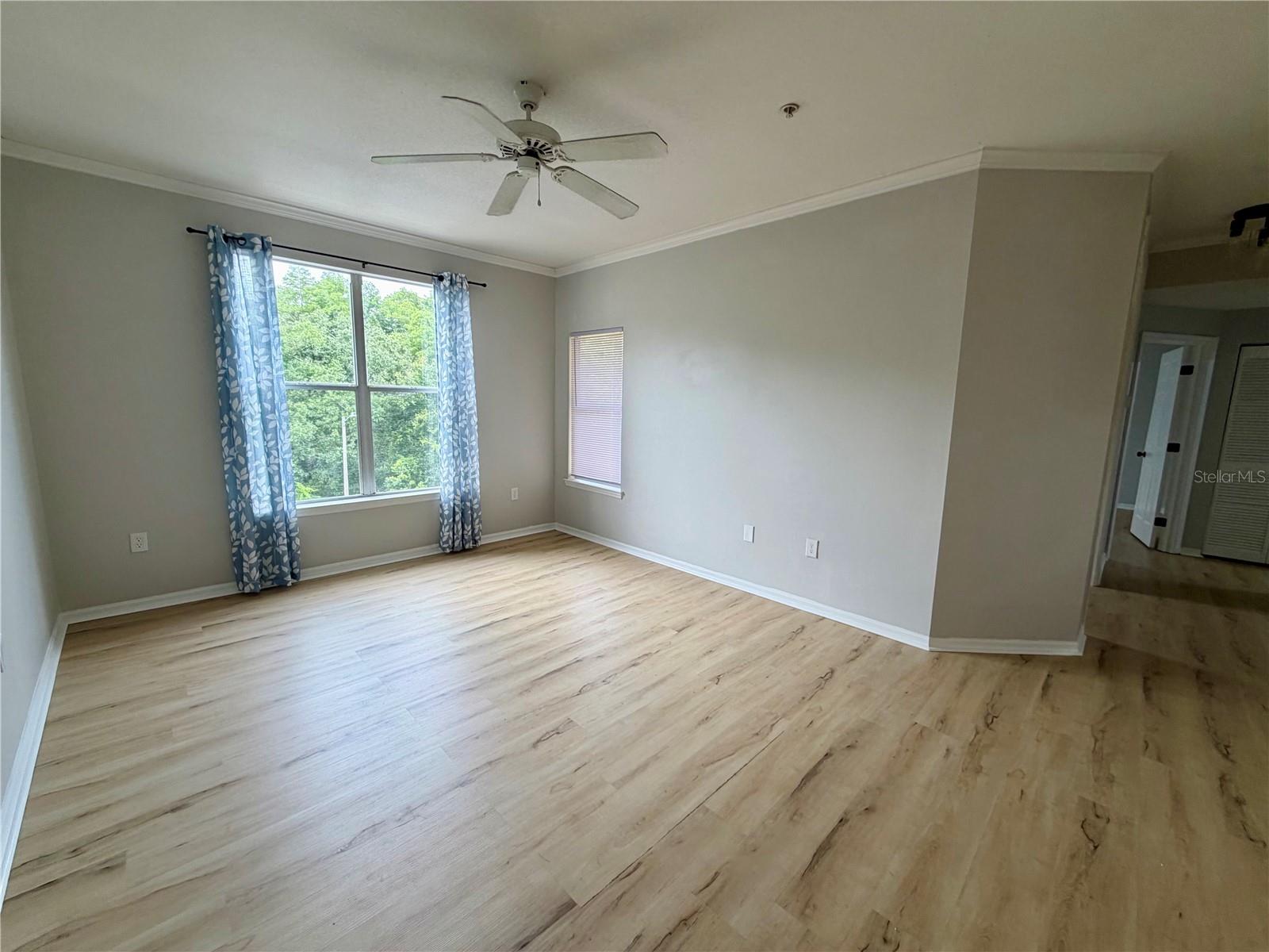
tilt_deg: -9.3
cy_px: 476
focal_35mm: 14
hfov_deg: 102.1
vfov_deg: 85.7
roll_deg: -1.1
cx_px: 634
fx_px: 513
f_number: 2.2
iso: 100
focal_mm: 2.22
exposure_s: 1/120
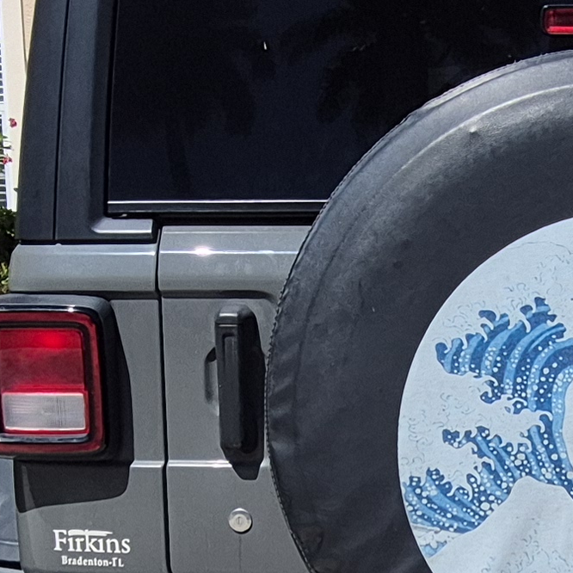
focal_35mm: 69
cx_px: 441
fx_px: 1292
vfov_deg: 24.1
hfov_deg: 24.7
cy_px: 544
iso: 50
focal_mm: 1.74
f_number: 2.2
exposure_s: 1/3280
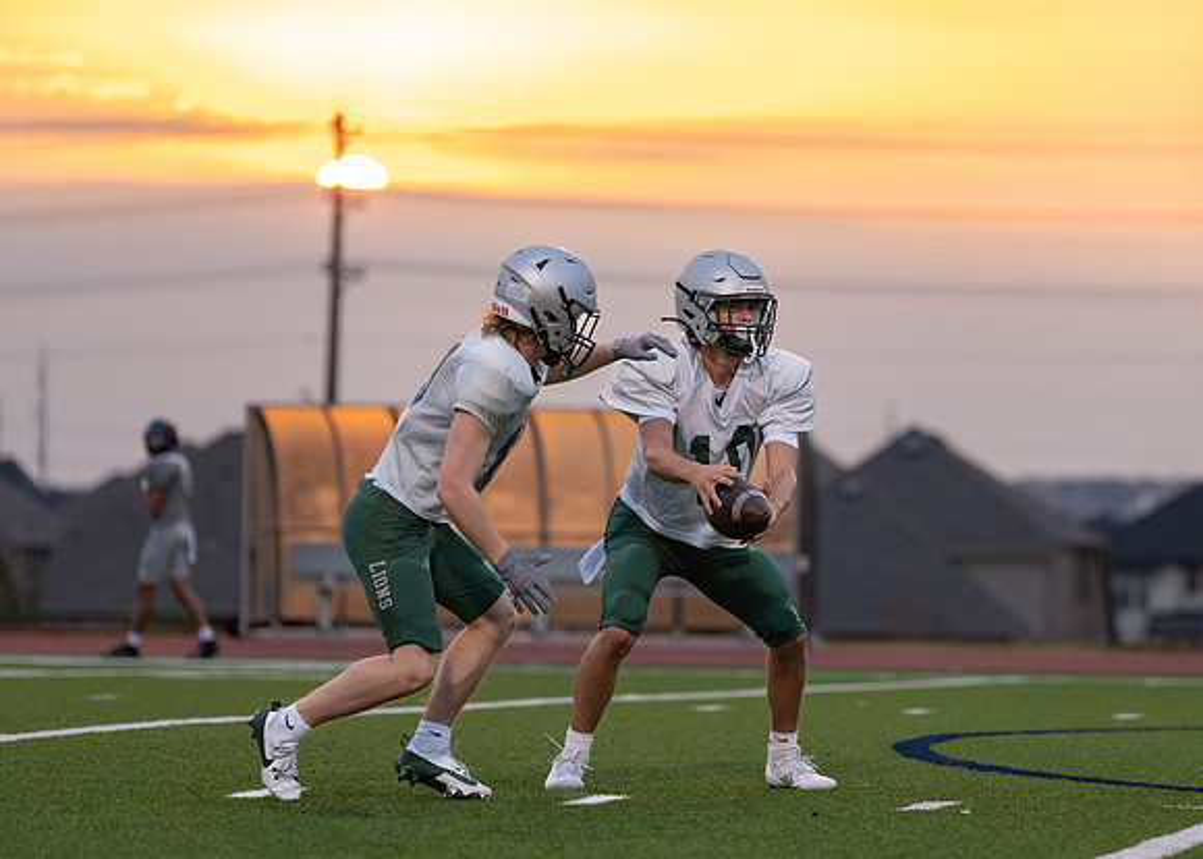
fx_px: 7465
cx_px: 748
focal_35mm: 219
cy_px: 404
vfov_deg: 6.6
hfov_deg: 9.2
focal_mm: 157
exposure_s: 1/1250
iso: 1000
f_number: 2.8
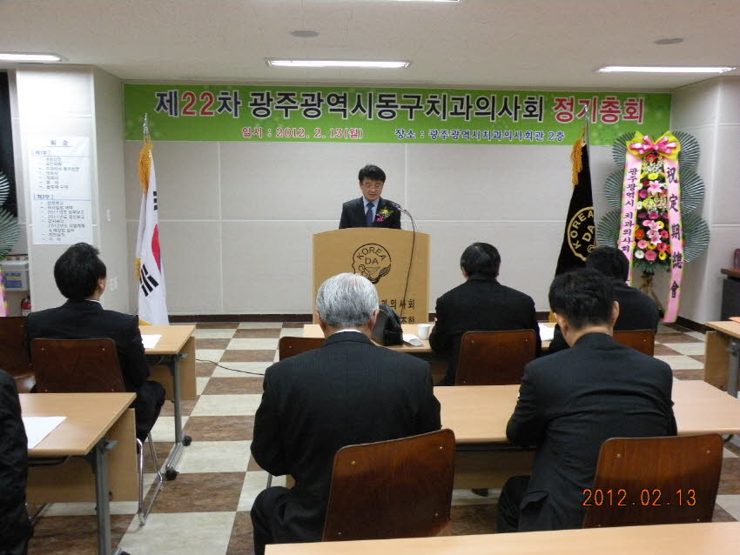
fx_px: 706
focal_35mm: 33
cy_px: 278
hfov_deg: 55.3
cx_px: 370
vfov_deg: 43.0
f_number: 3.2
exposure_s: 1/60
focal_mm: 5.8
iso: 400
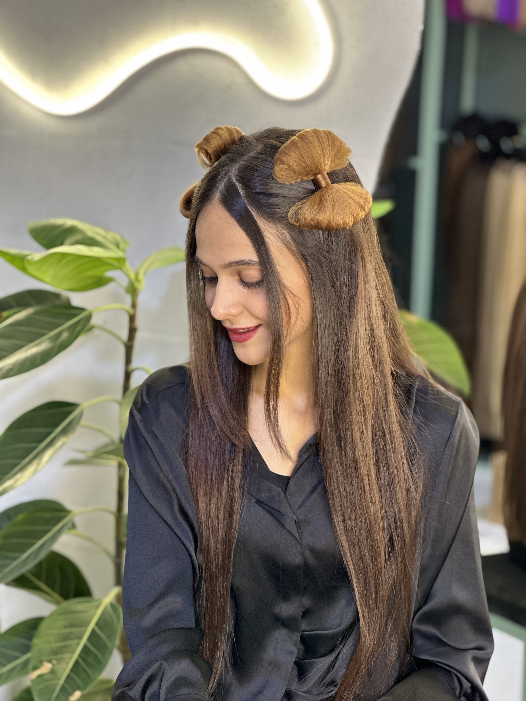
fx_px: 1560
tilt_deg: -9.6
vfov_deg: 25.3
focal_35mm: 77
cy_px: 350
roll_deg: -2.0
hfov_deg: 19.1
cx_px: 263
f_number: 2.8
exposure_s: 1/33
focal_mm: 9
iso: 200
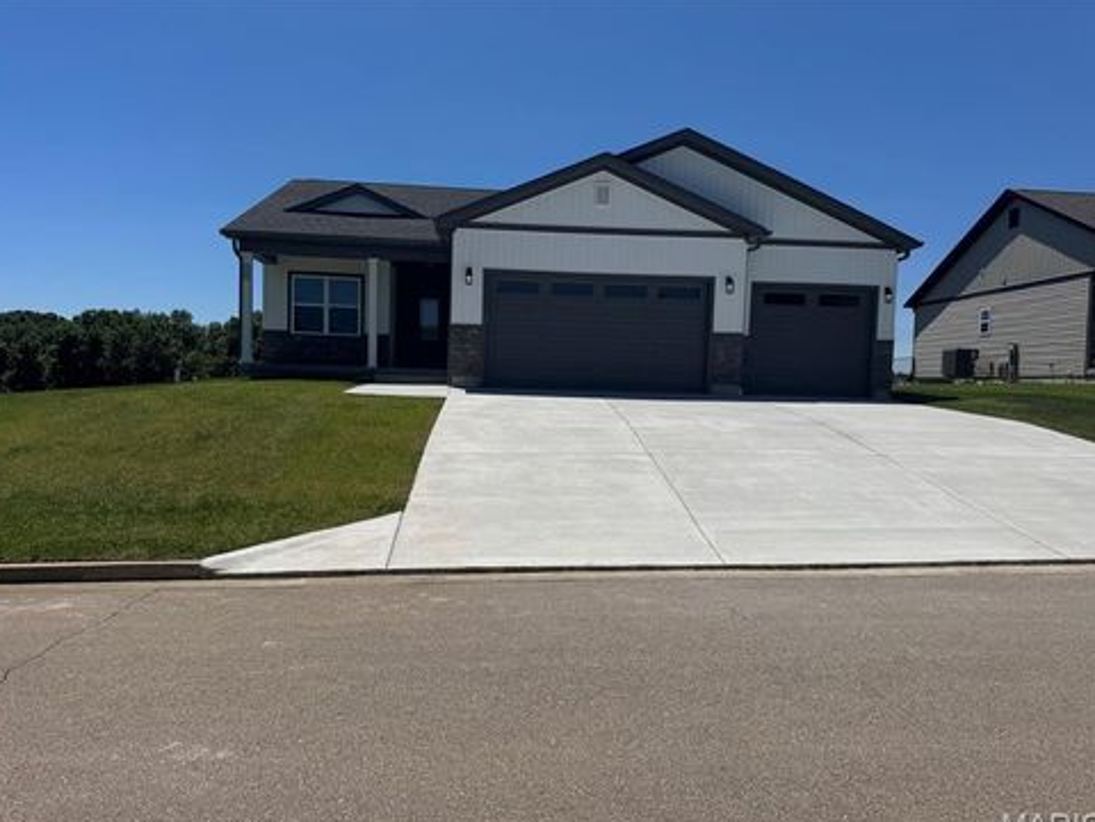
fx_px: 791
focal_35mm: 25
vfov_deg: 54.9
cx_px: 543
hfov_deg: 69.4
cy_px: 421
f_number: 1.78
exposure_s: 1/10417
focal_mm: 6.76
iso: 80
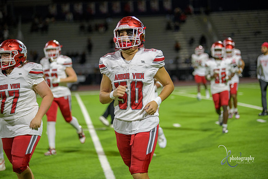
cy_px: 90
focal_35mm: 120
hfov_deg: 17.1
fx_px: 894
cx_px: 134
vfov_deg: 11.4
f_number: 2.8
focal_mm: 120
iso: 1250
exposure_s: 1/250
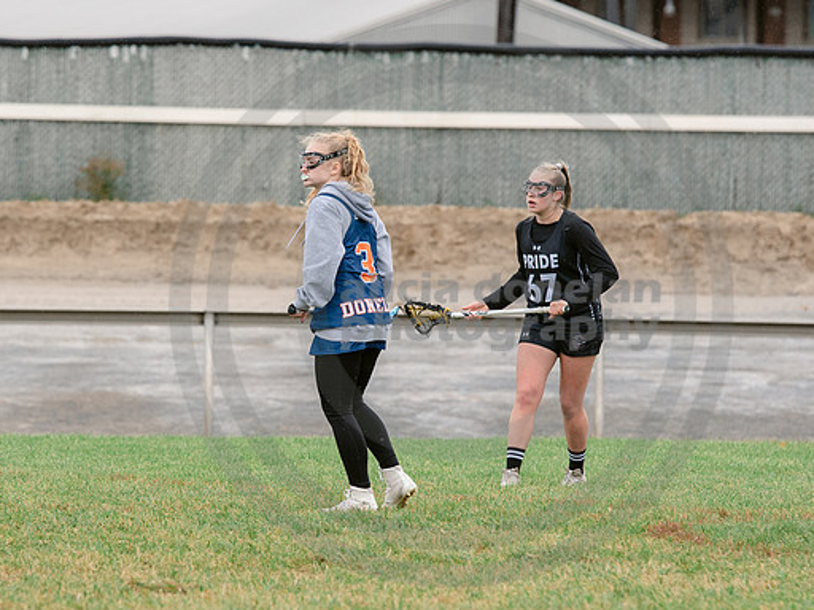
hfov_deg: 5.2
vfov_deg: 3.9
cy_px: 343
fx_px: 8983
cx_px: 294
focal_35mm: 382
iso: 400
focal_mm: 200
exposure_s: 1/1250
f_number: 4.5
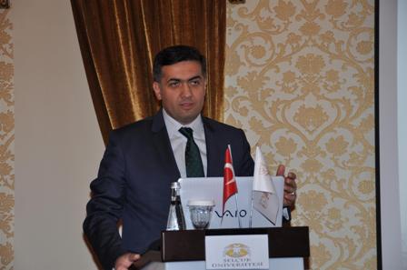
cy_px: 135
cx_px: 204
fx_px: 1050
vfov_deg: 14.6
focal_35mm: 93
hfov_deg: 21.9
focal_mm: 62
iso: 200
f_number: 4.8
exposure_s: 1/60
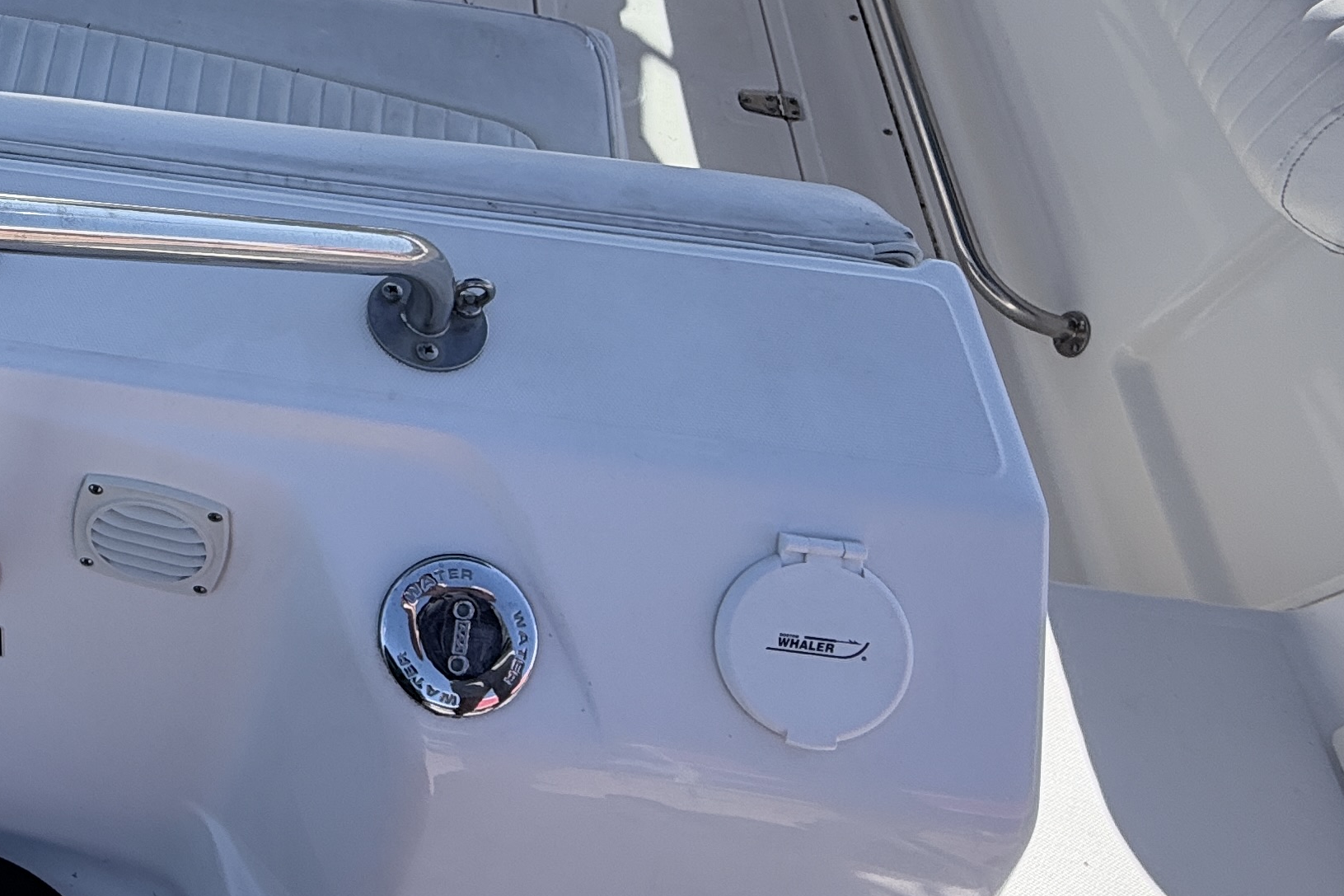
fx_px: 1344
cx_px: 47
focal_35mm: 36
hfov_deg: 46.0
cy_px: 162
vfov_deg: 35.5
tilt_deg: -49.4
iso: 32
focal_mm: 2.22
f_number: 2.2
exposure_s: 1/770
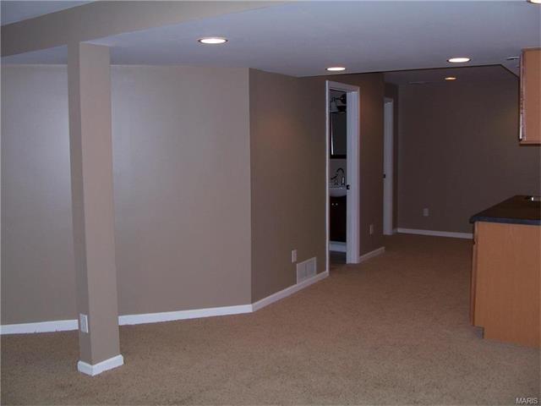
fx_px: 547
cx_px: 270
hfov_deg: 52.6
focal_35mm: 35
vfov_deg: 40.7
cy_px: 203
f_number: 2.8
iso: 80
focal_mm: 6
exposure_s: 1/60
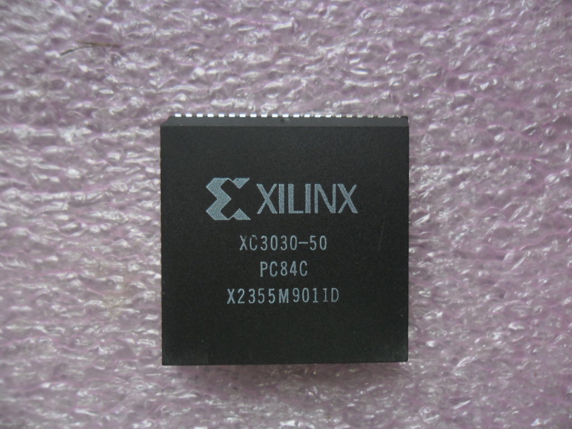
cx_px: 286
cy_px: 214
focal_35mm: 27
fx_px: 446
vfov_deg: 51.4
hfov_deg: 65.3
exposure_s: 1/43
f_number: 3.5
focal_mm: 4.9
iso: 200
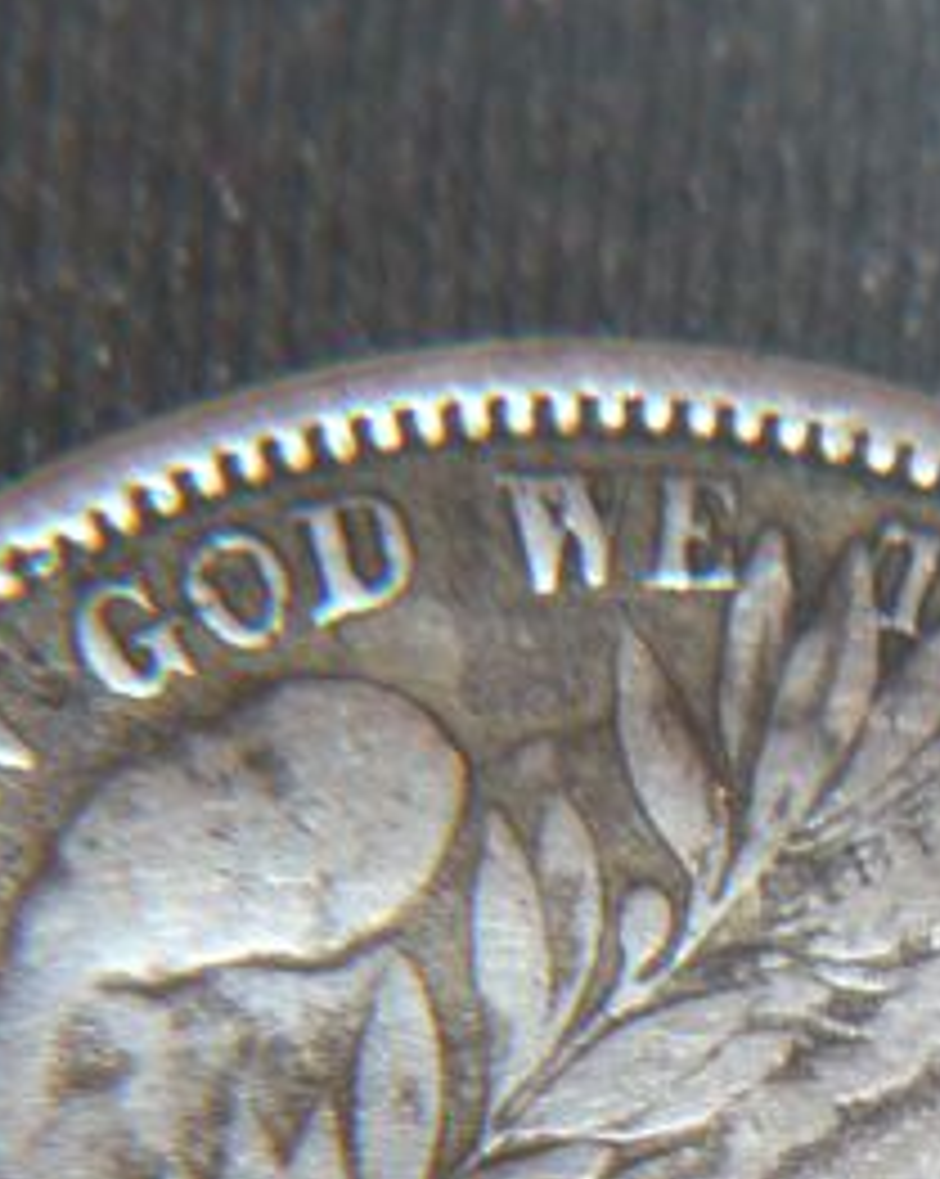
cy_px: 515
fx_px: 18185
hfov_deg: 3.0
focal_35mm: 522
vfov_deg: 3.7
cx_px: 535
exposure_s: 1/60
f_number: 4.9
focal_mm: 47
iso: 320
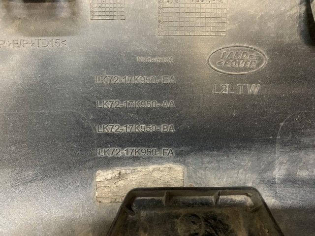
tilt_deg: -34.4
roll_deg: -1.6
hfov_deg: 67.3
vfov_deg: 53.0
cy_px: 118
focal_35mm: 26
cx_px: 158
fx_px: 236
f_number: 1.8
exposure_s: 1/25
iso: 640
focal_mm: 4.25
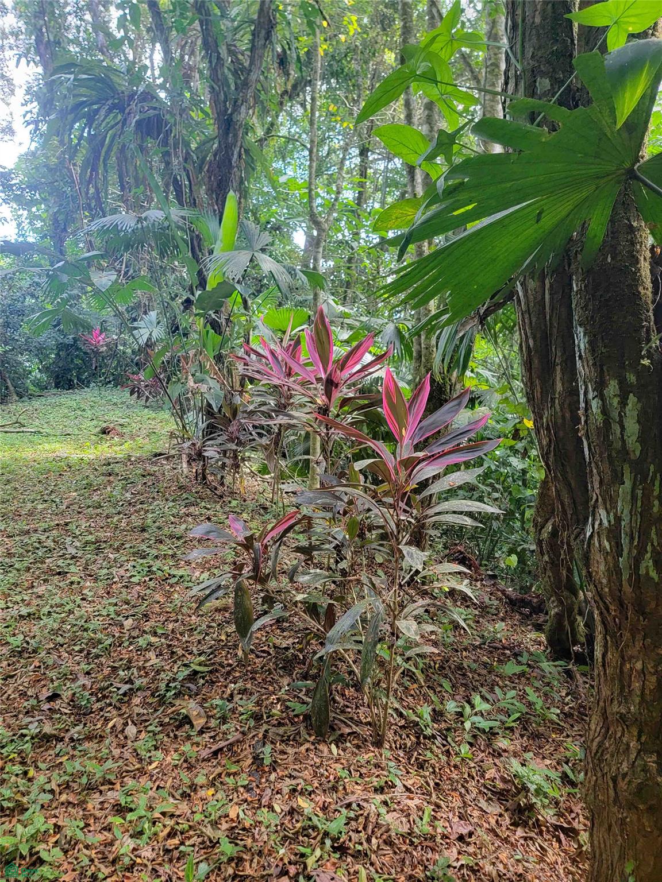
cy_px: 441
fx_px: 612
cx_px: 331
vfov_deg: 71.6
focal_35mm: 24
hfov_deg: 56.8
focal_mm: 6.7
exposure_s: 1/120
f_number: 1.8
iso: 250
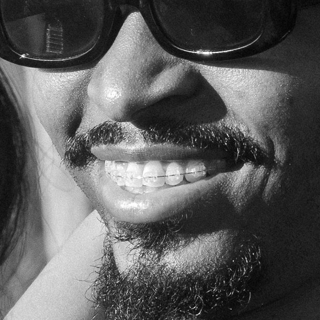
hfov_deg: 4.0
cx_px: 135
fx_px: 4560
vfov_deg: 4.0
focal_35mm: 436
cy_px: 180
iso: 320
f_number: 6.3
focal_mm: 50
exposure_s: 1/320
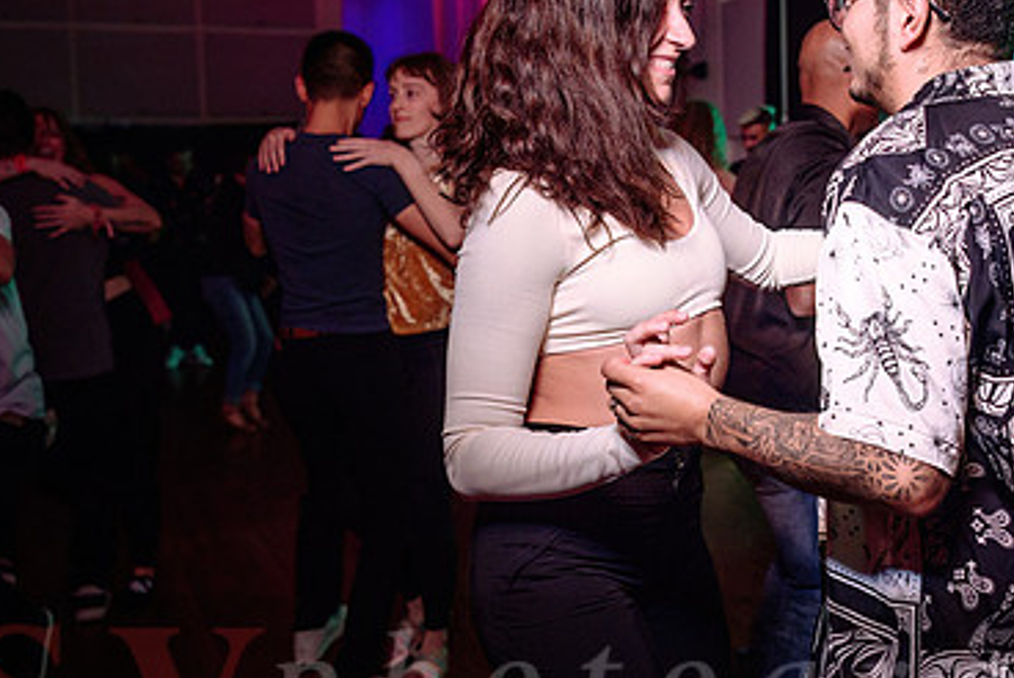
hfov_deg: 38.4
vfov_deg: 26.5
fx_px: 1438
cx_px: 678
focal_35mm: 51
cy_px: 264
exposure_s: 1/100
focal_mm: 29
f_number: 3.2
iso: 800
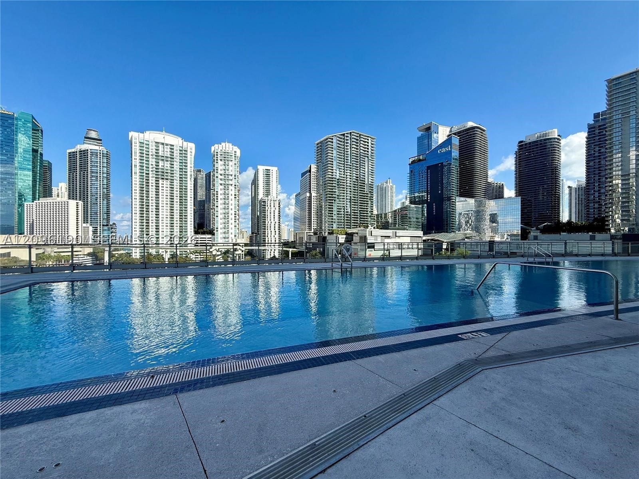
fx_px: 258
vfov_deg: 85.7
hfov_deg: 102.1
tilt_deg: +0.4
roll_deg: +0.2
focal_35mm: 14
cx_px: 320
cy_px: 240
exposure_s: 1/2165
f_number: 2.2
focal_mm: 2.22
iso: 50
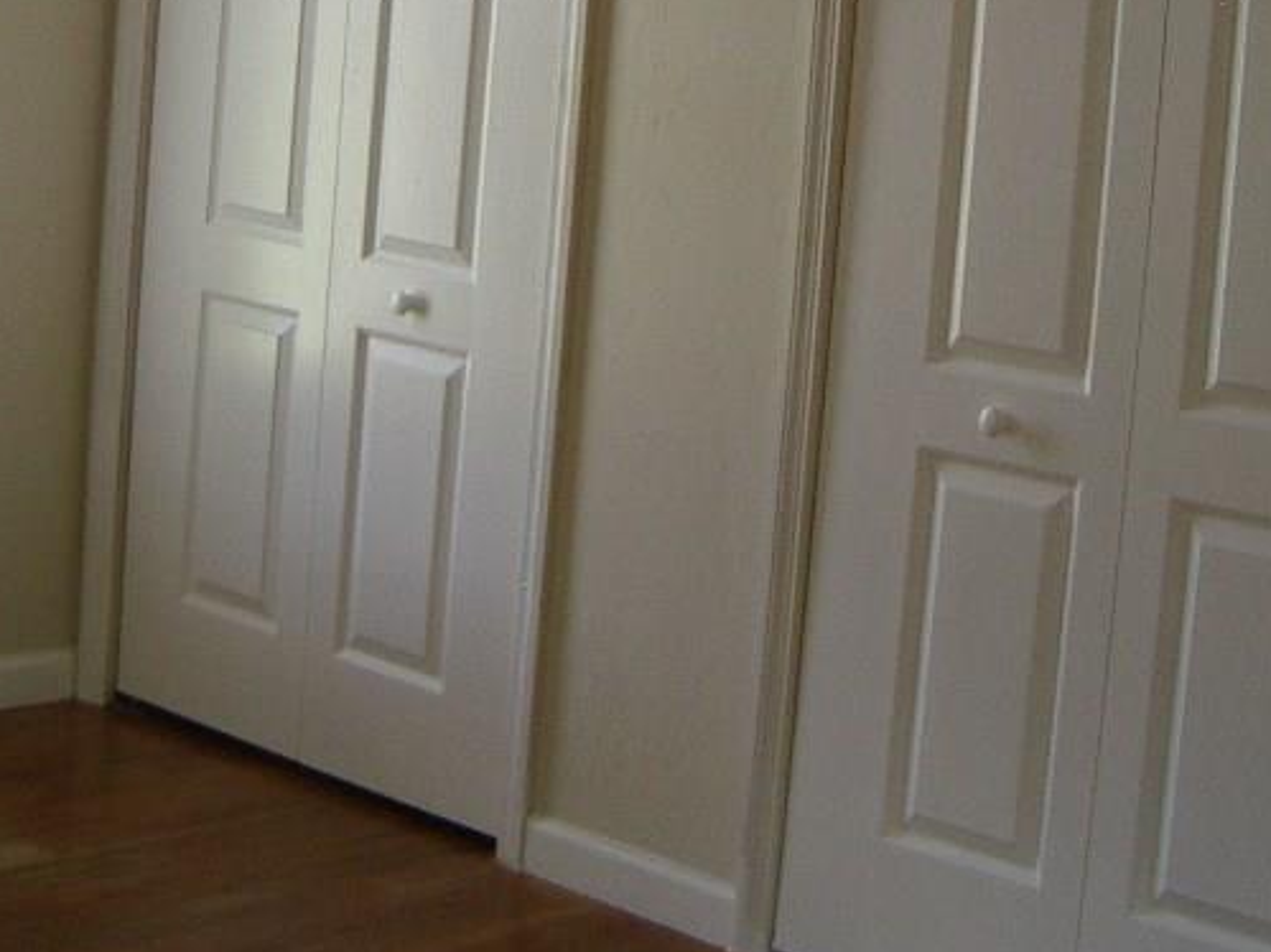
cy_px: 23
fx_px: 2863
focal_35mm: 78
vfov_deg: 18.4
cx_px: 425
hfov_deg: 24.9
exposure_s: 1/80
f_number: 2.6
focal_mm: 5.8
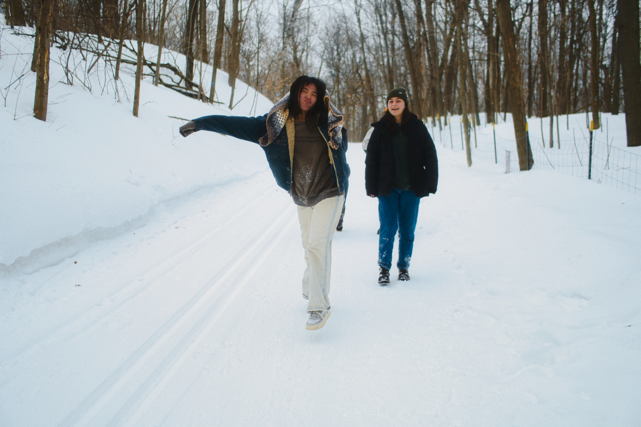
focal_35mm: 36
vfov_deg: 36.9
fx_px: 641
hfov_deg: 53.1
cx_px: 320
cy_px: 214
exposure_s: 1/1000
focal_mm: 24
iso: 100
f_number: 1.8
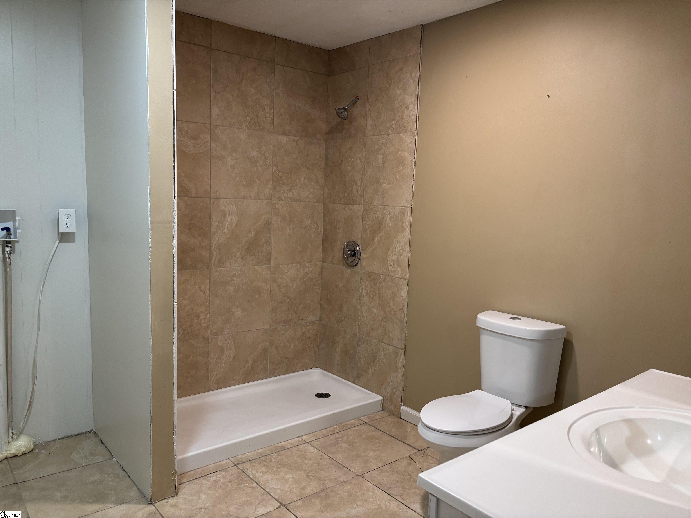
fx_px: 519
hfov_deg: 67.3
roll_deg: -1.6
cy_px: 259
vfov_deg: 53.1
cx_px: 346
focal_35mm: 26
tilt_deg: -6.2
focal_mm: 5.96
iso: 200
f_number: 1.6
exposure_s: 1/60
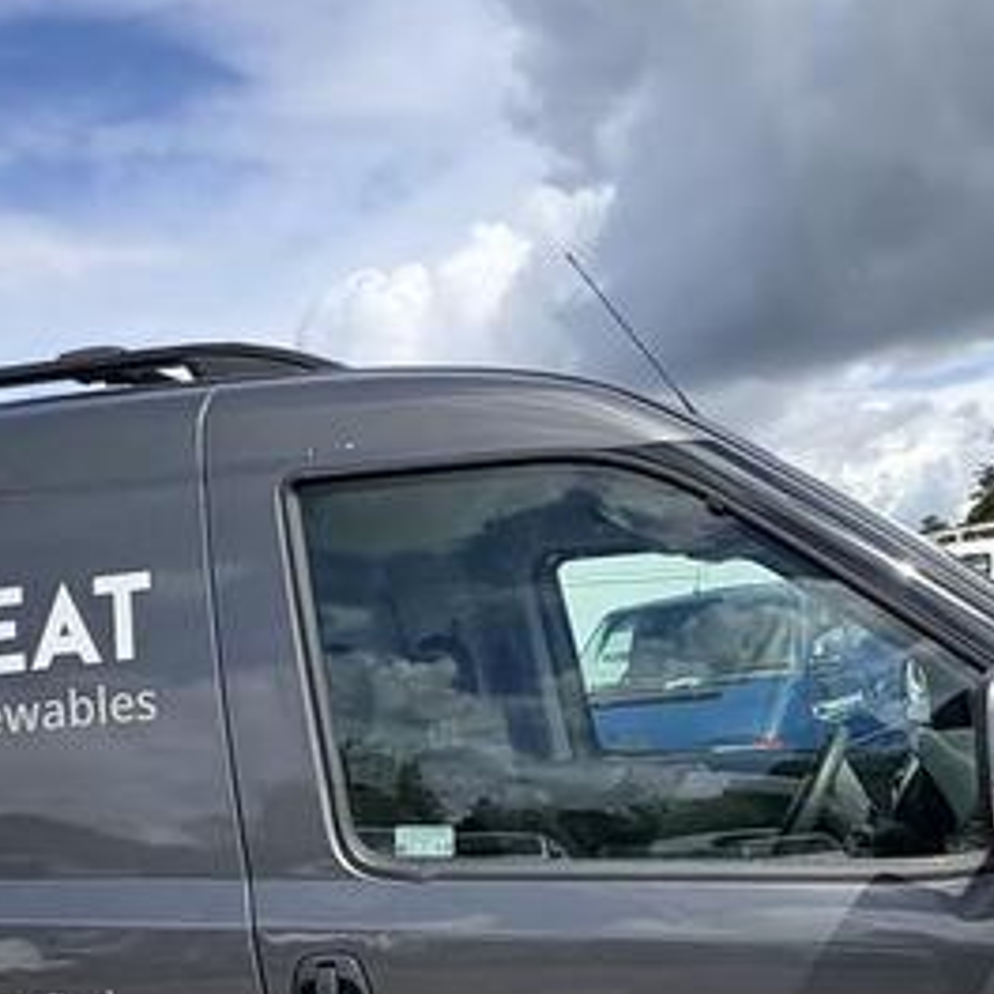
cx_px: 633
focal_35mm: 42
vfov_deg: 38.4
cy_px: 810
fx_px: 1364
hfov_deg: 39.7
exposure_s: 1/1178
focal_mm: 2.22
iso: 64
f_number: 2.2
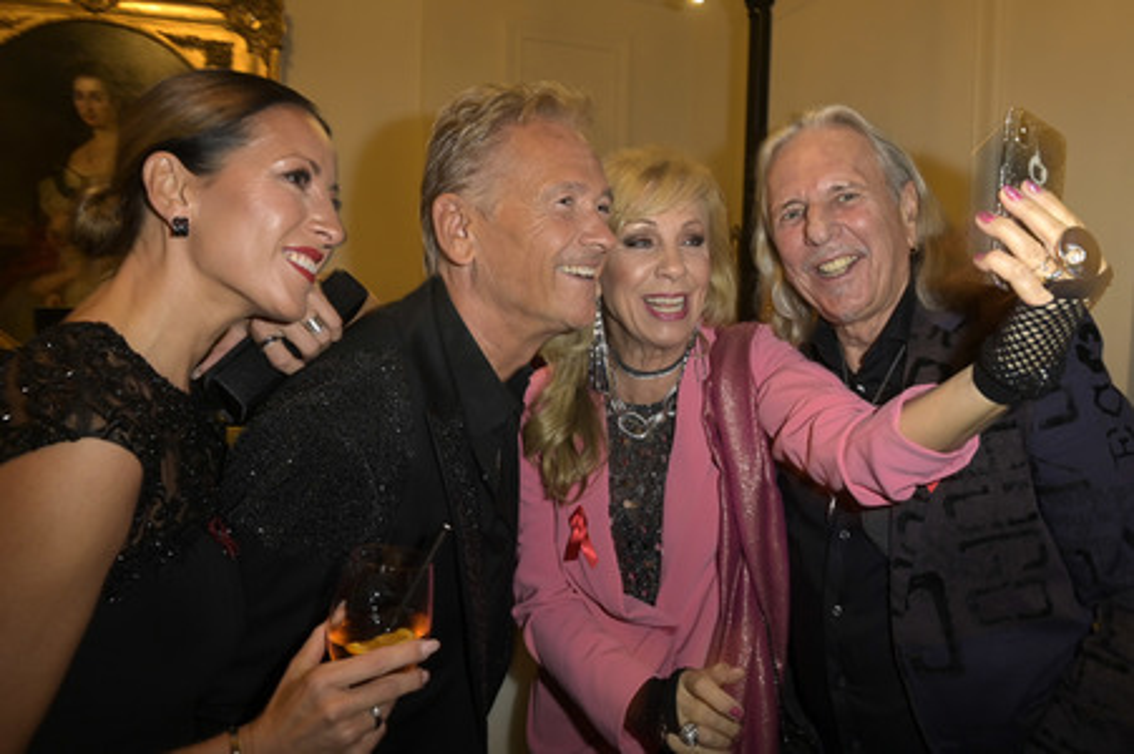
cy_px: 377
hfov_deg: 73.8
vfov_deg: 53.1
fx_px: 755
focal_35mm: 24
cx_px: 567
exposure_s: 1/30
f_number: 8
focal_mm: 24
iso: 1600
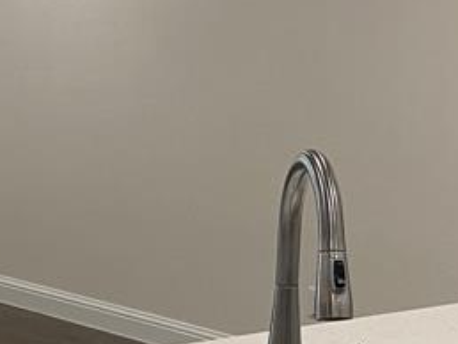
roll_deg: -3.0
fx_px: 1364
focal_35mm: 103
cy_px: 220
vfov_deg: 14.4
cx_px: 369
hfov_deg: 18.9
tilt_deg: -5.6
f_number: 1.8
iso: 80
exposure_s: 1/60
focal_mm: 4.25
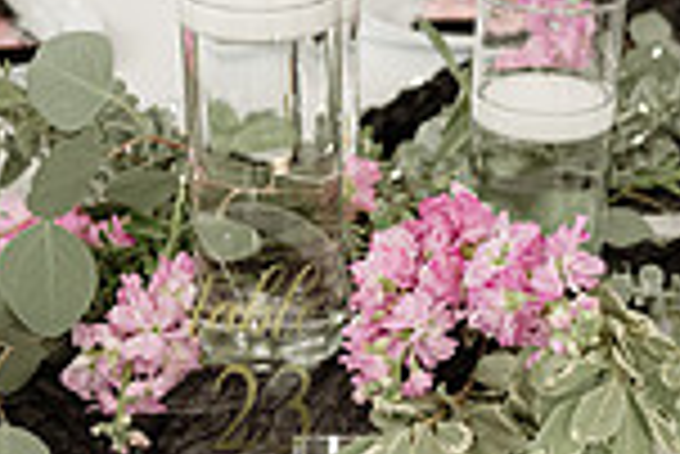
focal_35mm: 92
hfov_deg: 22.1
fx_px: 1739
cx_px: 383
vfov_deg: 14.5
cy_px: 533
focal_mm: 24
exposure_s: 1/400
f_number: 2.2
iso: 2000
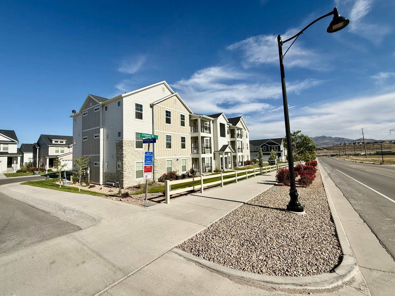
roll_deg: +1.5
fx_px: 171
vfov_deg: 81.7
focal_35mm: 15
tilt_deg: +5.1
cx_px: 192
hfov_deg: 98.1
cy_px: 143
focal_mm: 2.22
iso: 50
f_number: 2.2
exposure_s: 1/6173
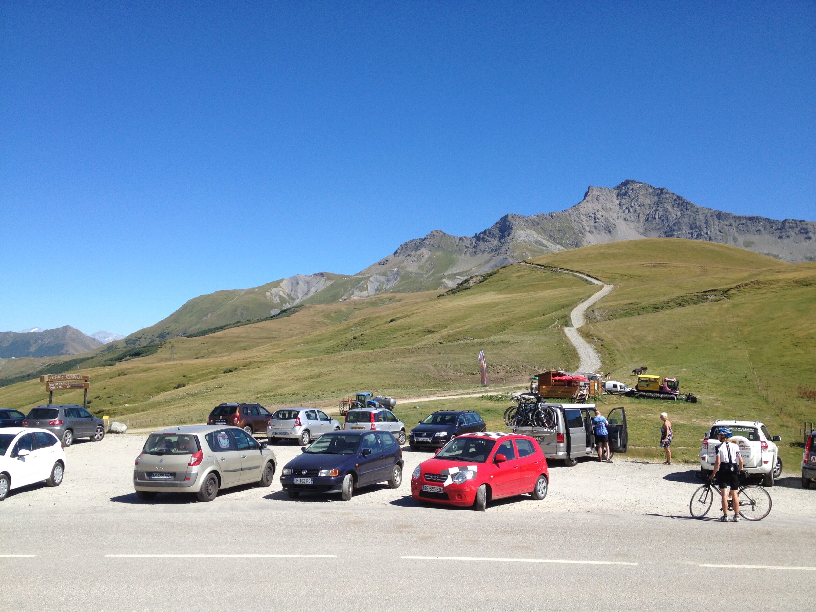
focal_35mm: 35
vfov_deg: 40.7
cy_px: 306
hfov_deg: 52.6
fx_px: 825
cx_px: 408
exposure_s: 1/1623
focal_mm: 4.28
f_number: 2.4
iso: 64
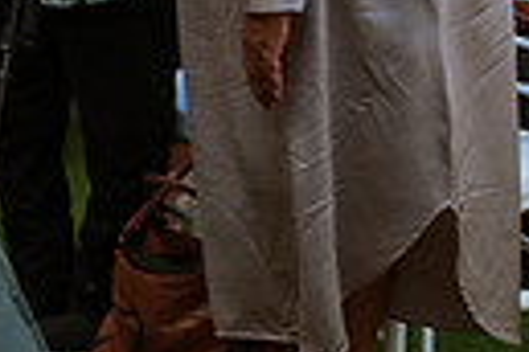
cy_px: -145
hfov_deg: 14.1
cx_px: -402
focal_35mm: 130
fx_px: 1910
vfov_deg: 10.3
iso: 100
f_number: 2.8
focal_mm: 29
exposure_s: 1/800
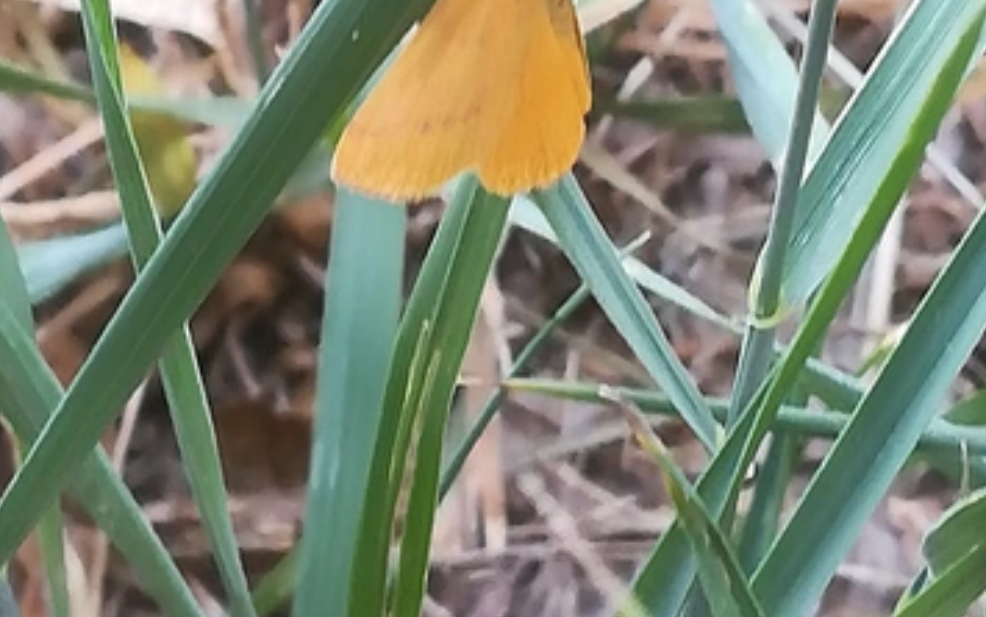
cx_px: 497
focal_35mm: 132
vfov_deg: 9.8
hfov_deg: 15.8
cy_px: -167
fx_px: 3548
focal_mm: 3.83
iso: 125
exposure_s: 1/33.3
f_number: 2.2
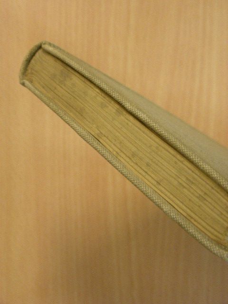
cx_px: 114
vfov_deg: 27.8
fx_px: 615
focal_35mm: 70
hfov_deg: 21.0
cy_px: 152
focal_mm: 11.7
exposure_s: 1/24.3
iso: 200
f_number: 3.5
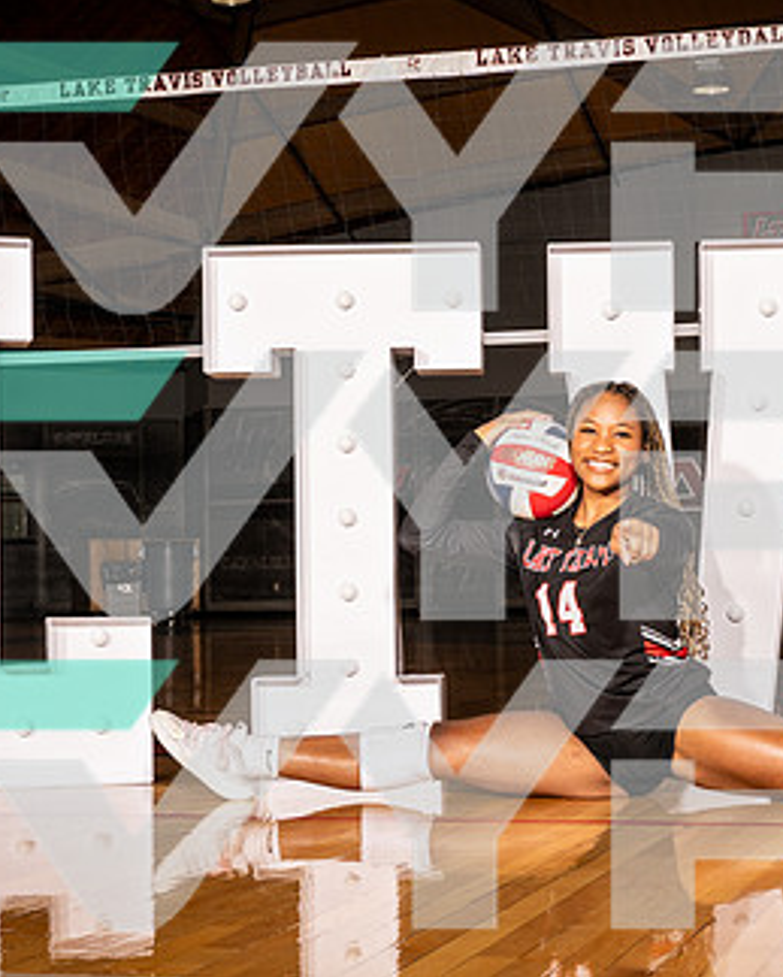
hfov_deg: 21.1
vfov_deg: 26.4
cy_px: 487
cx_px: 568
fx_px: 2083
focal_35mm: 72
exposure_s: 1/250
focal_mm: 42.8
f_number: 11
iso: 200
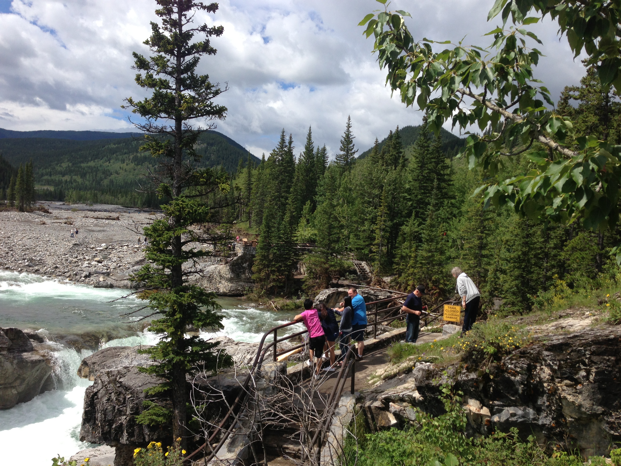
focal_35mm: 33
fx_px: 592
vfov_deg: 42.9
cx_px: 310
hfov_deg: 55.4
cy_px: 233
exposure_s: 1/1748
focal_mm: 4.13
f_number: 2.4
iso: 50
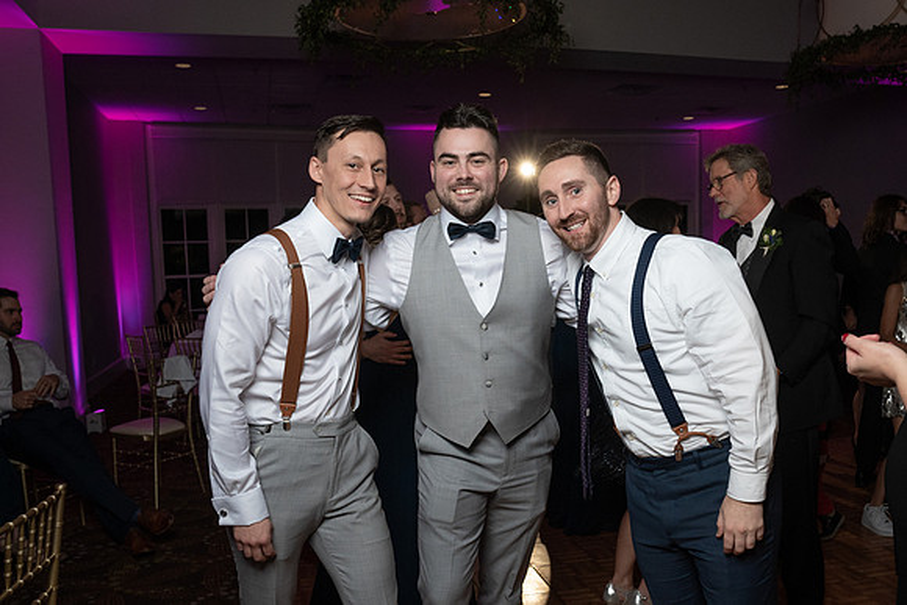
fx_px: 805
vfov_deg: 41.0
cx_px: 471
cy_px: 367
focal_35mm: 32
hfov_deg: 58.8
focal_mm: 25
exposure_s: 1/200
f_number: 5.6
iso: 2000
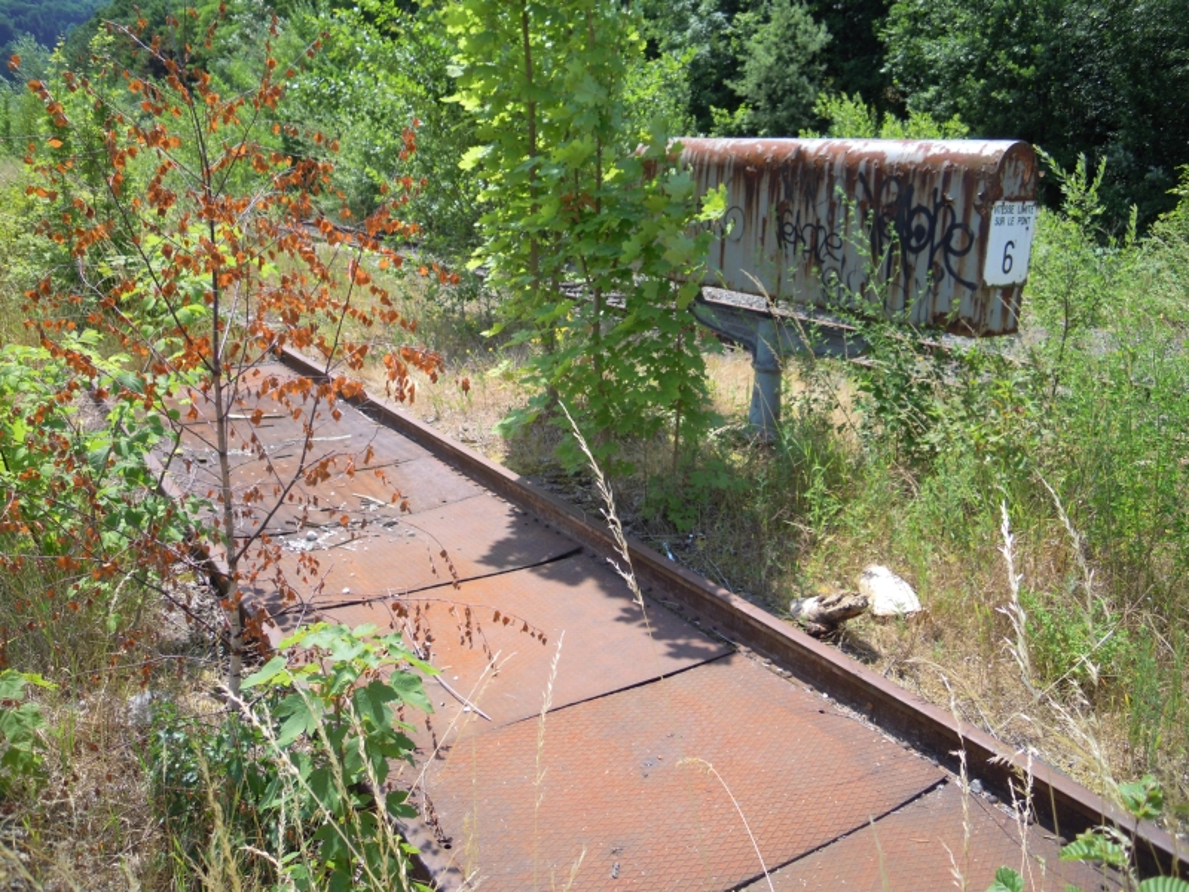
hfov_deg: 63.4
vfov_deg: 49.7
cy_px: 446
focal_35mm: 28
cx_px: 594
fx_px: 962
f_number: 2.7
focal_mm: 5
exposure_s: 1/800
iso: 100
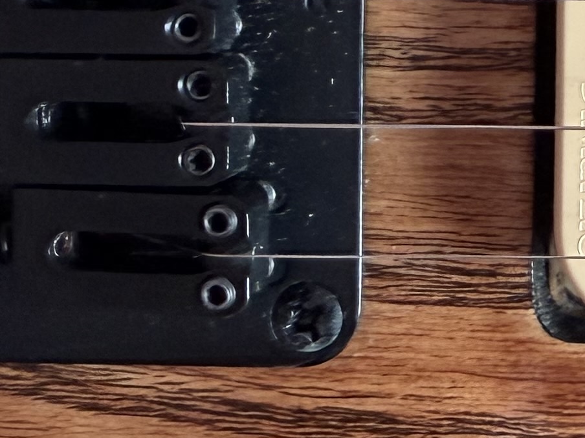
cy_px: -155
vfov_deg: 13.3
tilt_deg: -88.7
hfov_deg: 16.2
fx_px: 1808
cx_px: 963
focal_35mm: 107
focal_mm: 2.22
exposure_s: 1/121
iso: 160
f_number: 2.2
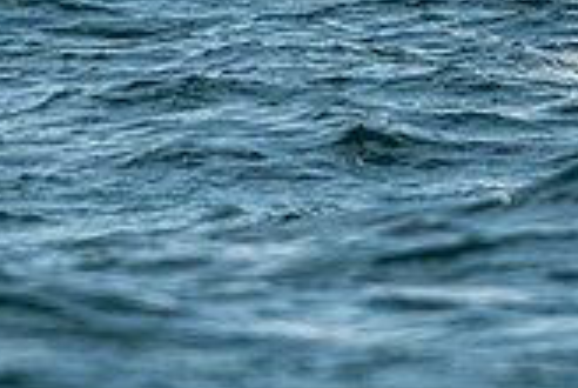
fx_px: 27601
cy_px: -242
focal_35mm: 1716
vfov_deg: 0.8
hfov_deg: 1.2
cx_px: 430
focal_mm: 310
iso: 400
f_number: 5.6
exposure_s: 1/3200
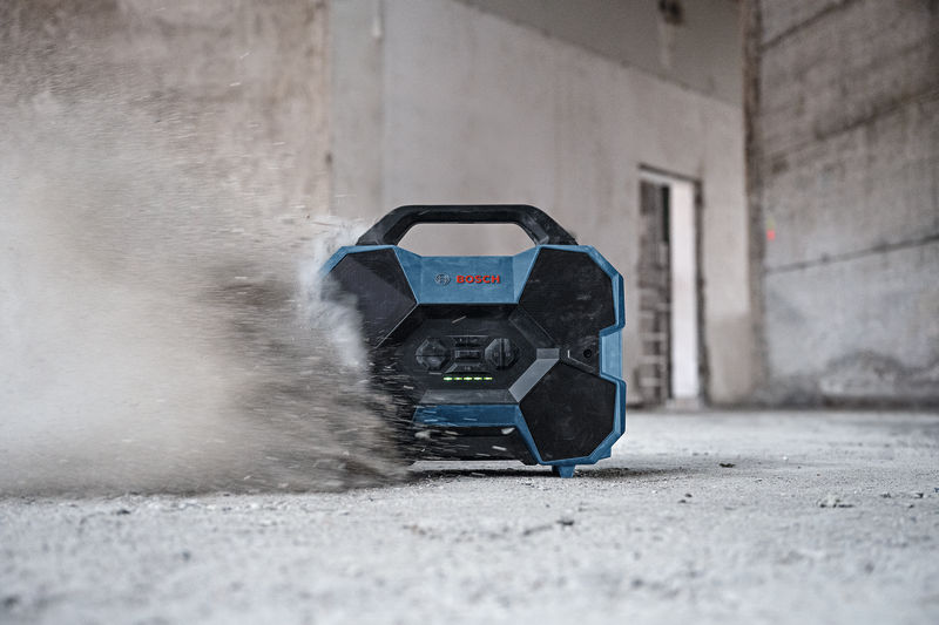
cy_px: 312
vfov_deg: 31.2
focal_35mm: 43
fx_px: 1121
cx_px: 470
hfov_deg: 45.4
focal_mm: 43
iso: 3200
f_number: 3.5
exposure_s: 1/800
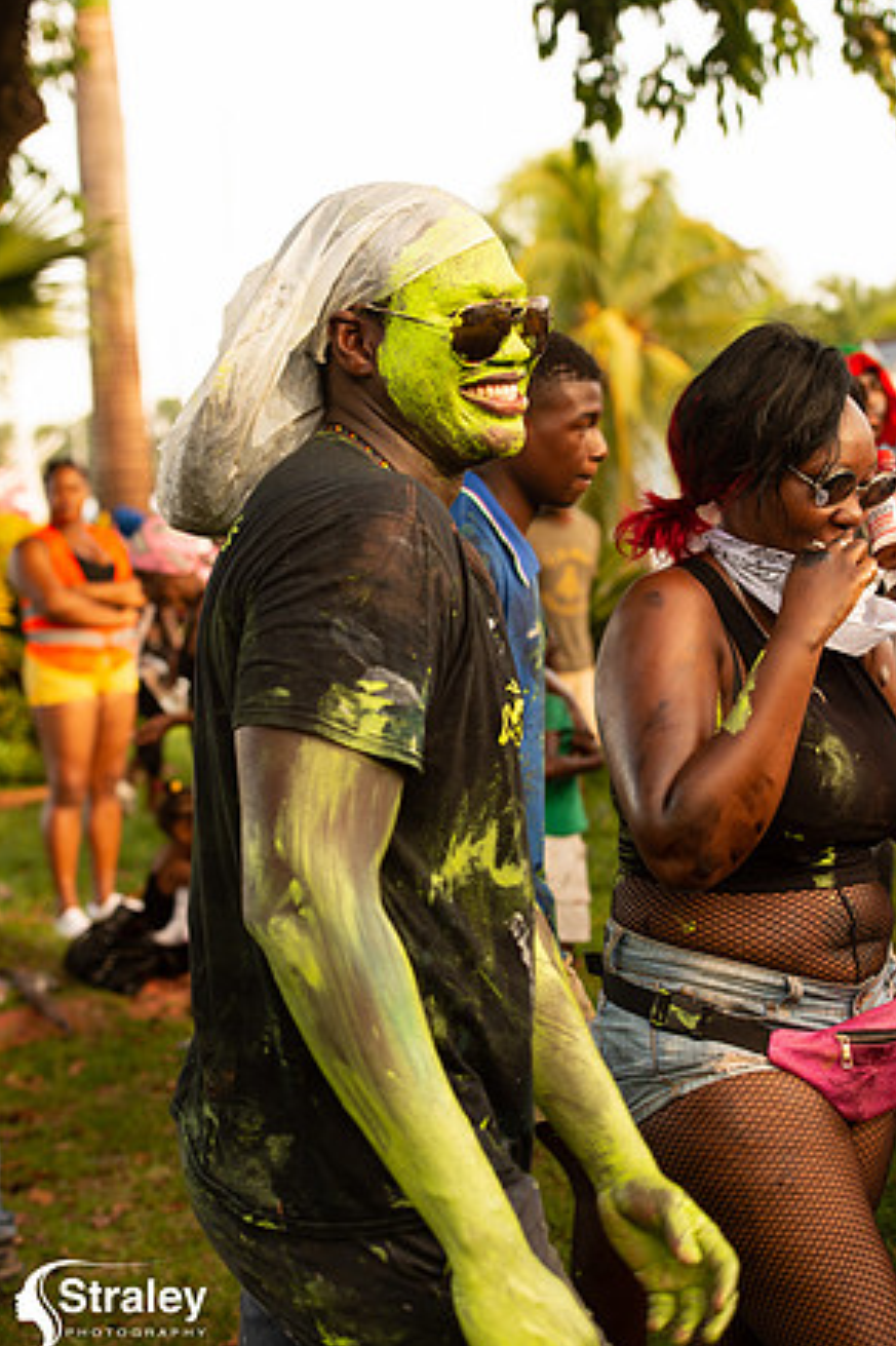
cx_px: 454
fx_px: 2690
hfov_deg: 18.9
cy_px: 675
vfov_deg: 28.1
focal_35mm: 72
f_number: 5
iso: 320
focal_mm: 70
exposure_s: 1/200
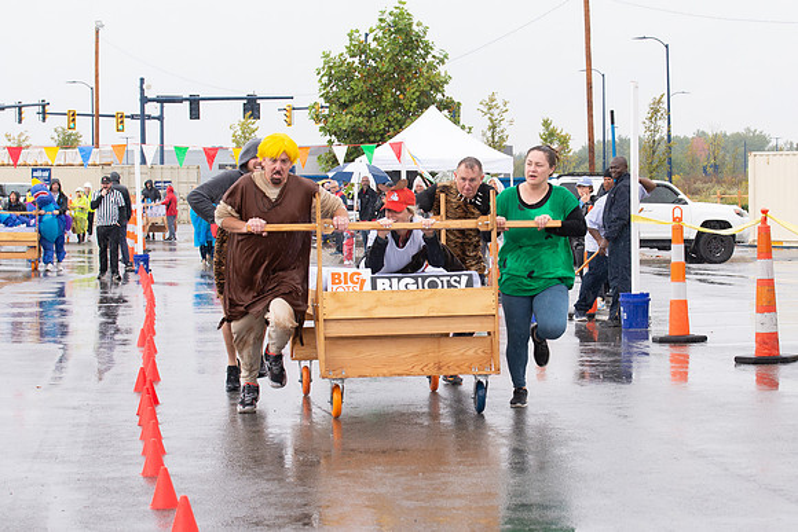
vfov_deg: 12.4
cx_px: 457
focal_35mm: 110
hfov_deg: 18.5
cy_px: 323
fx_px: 2445
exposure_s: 1/400
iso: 800
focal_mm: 70
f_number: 7.1
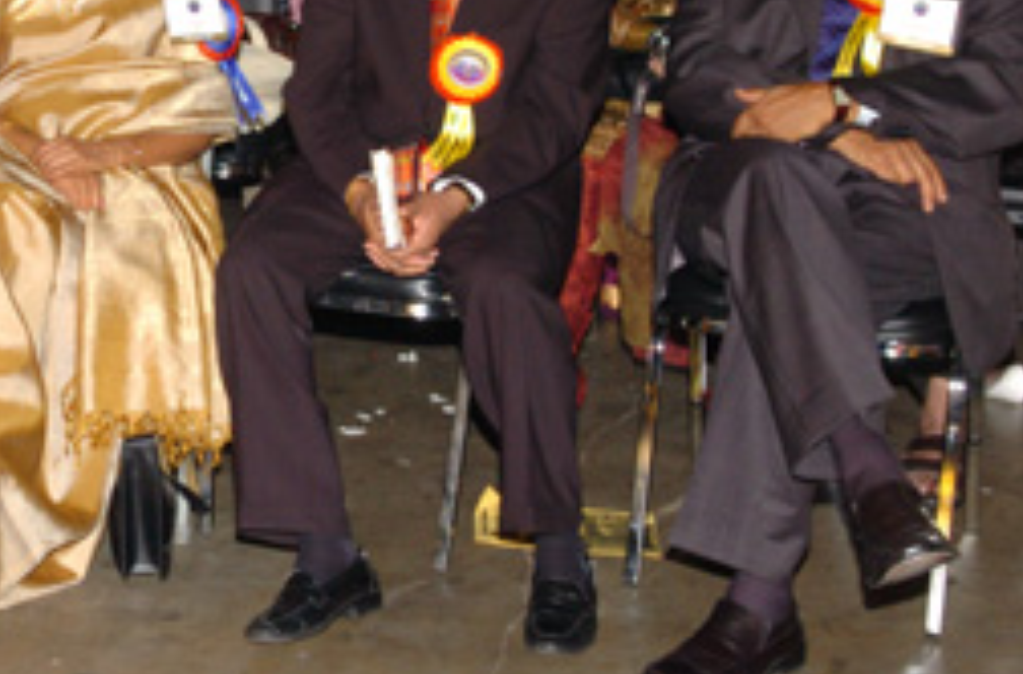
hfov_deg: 21.2
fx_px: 2633
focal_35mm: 93
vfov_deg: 14.5
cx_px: -28
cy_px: 144
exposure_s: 1/10
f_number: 4
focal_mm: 26
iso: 400
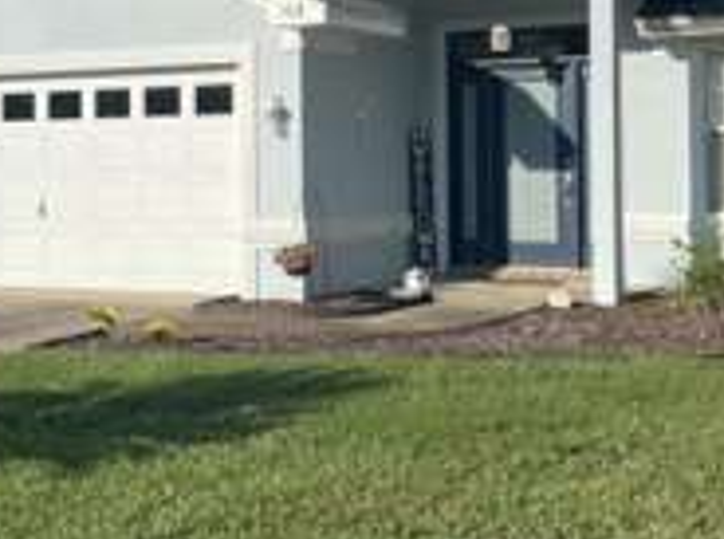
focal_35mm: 68
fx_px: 1419
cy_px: 132
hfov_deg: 28.6
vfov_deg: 21.3
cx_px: 319
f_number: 1.6
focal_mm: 4.2
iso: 32
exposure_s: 1/5051
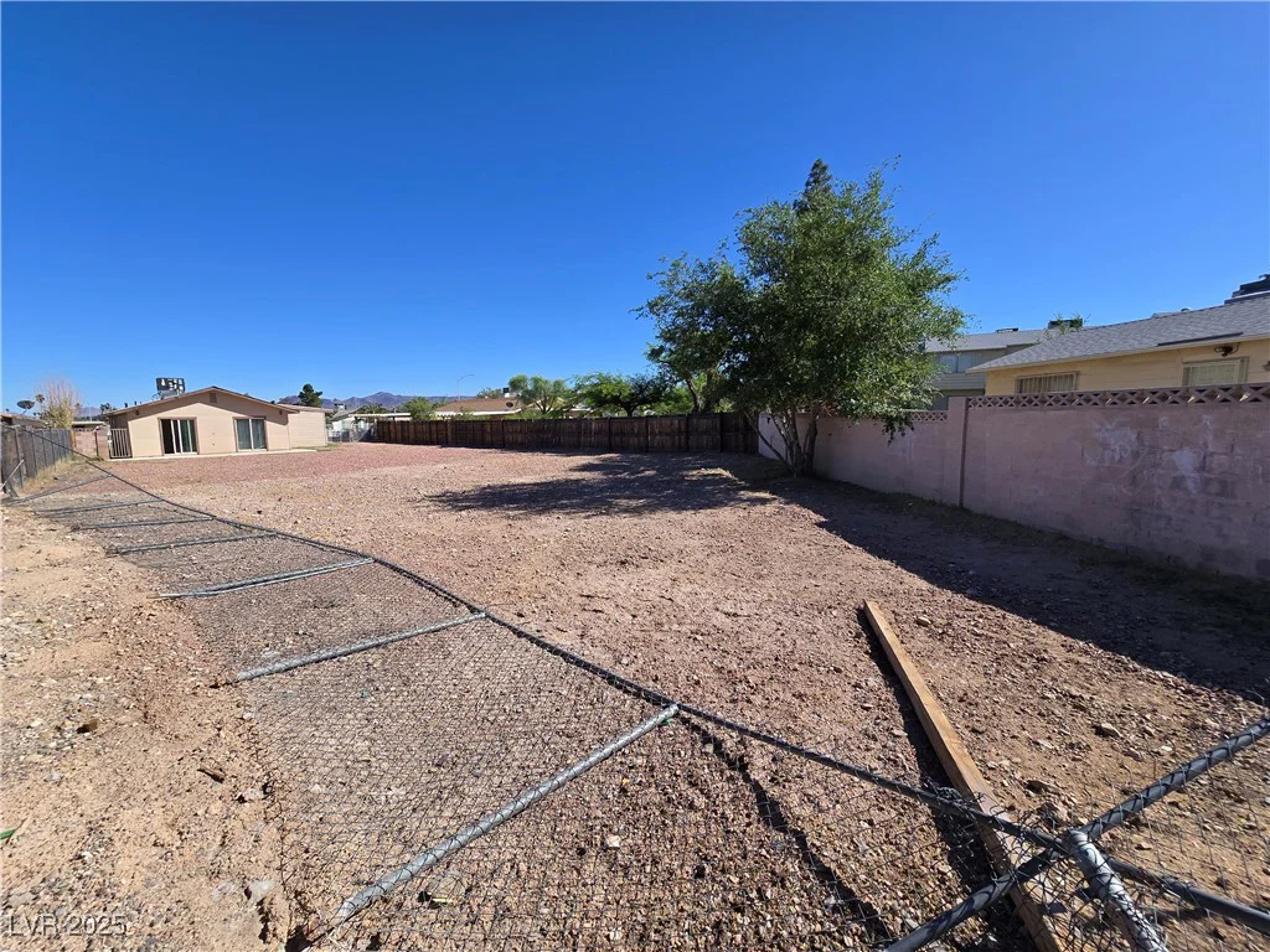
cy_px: 476
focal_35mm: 13
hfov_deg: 106.2
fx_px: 477
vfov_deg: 89.9
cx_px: 635
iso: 50
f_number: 2.2
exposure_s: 1/2657
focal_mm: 2.2
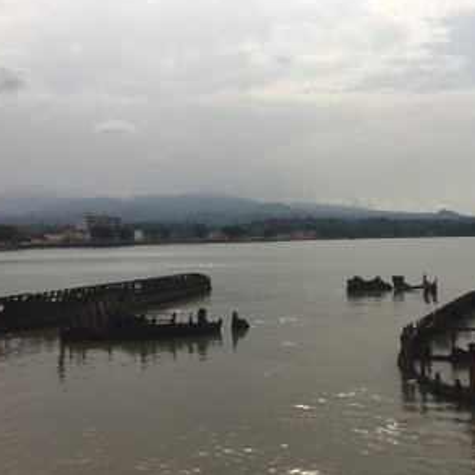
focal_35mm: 35
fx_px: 543
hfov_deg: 46.7
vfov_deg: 47.2
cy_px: 233
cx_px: 303
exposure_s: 1/3300
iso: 32
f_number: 2.2
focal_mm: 4.15
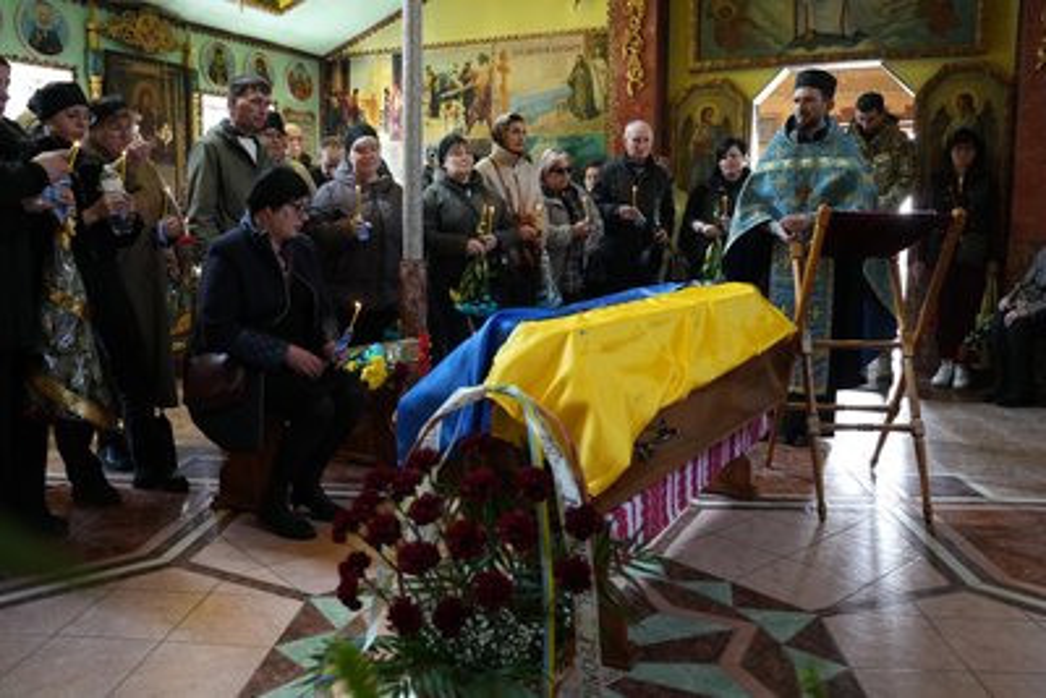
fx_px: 843
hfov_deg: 63.6
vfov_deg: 45.0
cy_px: 349
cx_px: 523
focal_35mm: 29
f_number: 3.2
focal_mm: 29
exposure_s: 1/200
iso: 3200
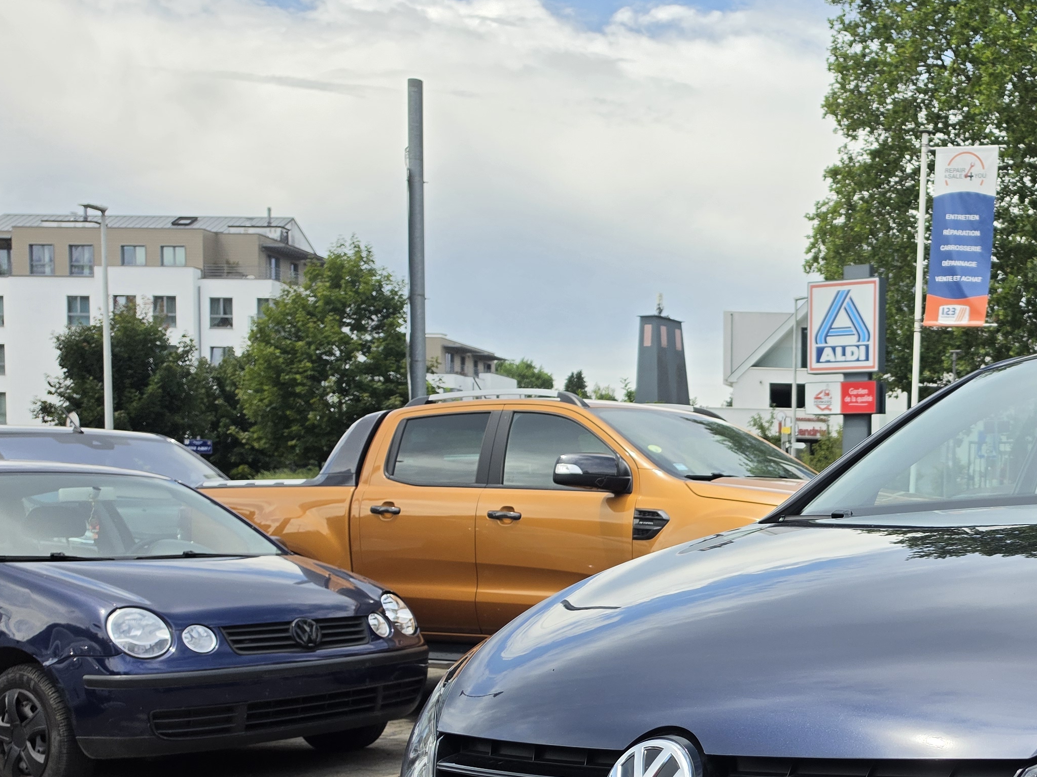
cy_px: 621
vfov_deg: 31.4
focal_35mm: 45
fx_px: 1348
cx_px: 961
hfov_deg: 38.7
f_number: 1.4
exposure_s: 1/6806
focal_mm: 6.5
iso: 64
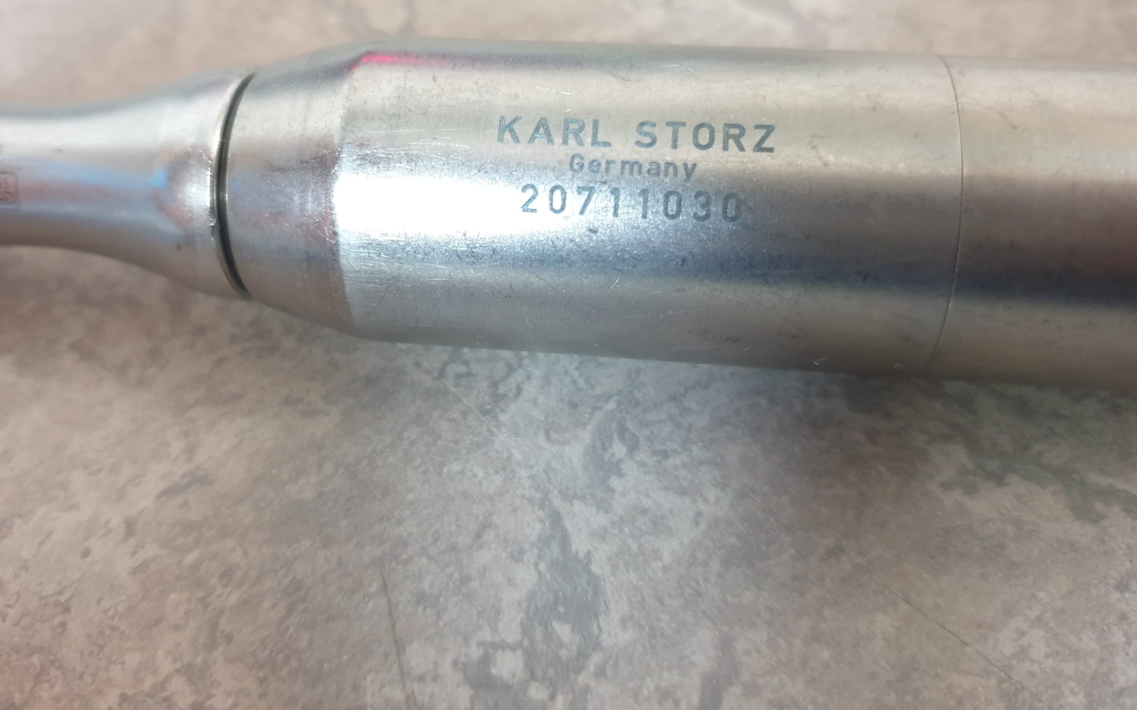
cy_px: 281
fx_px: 961
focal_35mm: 31
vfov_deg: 40.4
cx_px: 519
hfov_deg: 61.1
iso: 320
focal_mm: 4.3
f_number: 1.5
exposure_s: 1/25
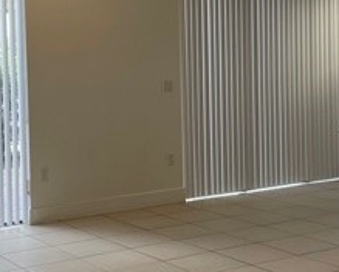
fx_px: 744
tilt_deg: -2.8
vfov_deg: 20.7
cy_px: 88
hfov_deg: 25.6
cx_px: 130
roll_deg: +1.2
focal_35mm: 74
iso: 50
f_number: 1.6
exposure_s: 1/120
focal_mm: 4.2
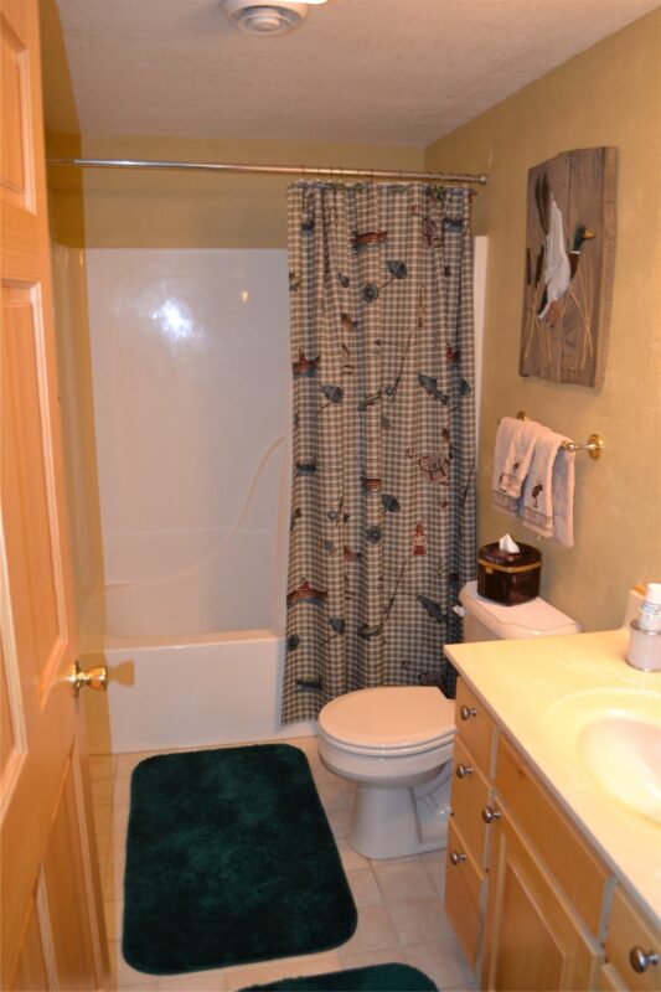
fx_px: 744
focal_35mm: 27
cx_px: 330
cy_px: 496
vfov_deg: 67.4
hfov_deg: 47.9
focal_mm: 18
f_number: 3.5
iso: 800
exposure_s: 1/60
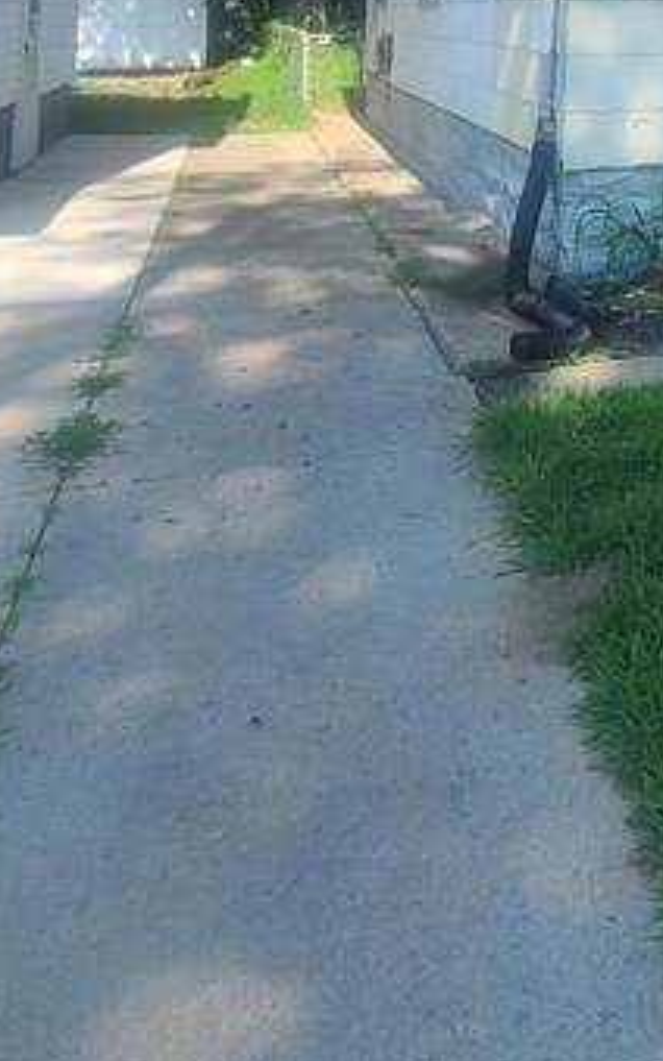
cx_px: 747
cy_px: -72
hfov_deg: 29.3
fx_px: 1127
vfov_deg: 41.5
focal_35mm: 39
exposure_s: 1/781
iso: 50
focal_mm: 2.2
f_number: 2.2
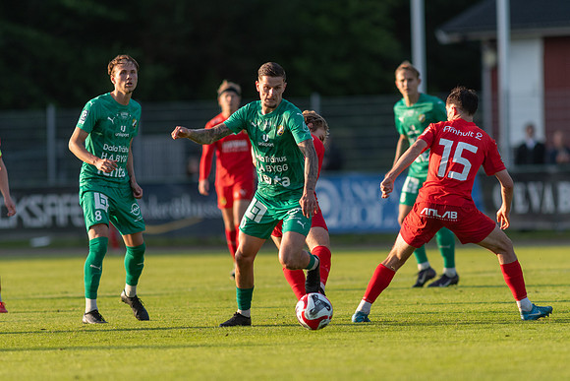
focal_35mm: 455
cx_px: 285
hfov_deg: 4.5
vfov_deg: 3.0
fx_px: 7203
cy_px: 190
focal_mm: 300
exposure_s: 1/2000
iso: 400
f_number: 3.2
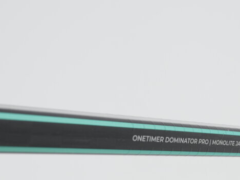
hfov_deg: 20.6
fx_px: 631
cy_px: 135
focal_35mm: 91
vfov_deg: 16.2
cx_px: 258
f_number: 6.3
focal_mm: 25
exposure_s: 1/160
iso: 100
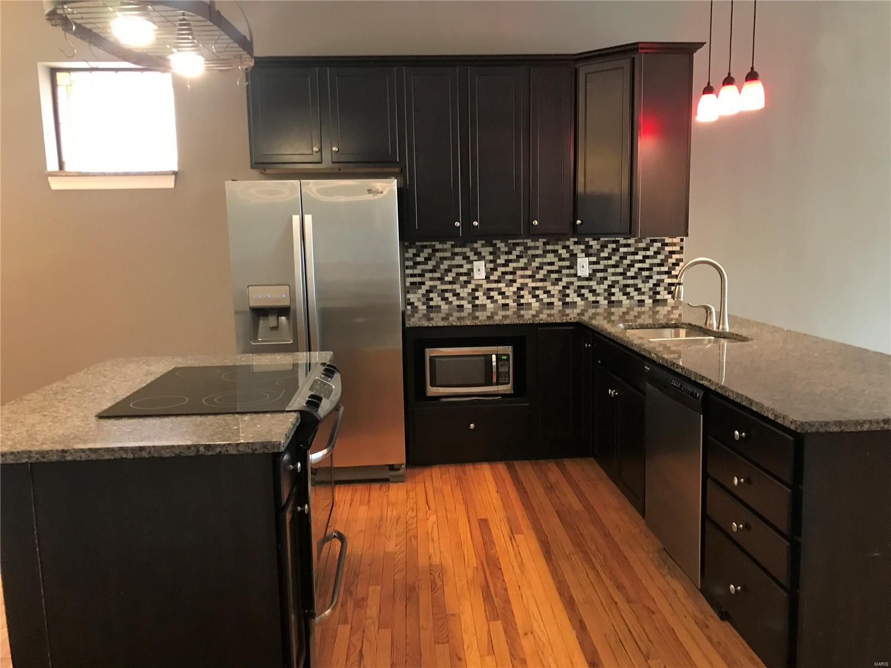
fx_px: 721
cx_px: 446
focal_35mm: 28
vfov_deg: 49.7
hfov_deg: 63.4
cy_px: 334
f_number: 1.8
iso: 80
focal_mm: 3.99
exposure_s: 1/15
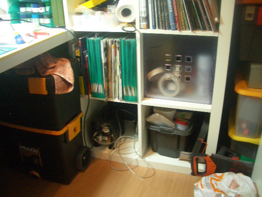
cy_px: 98
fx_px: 265
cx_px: 131
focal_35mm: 35
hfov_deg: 52.6
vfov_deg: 40.7
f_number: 2.6
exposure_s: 1/10
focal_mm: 5.8
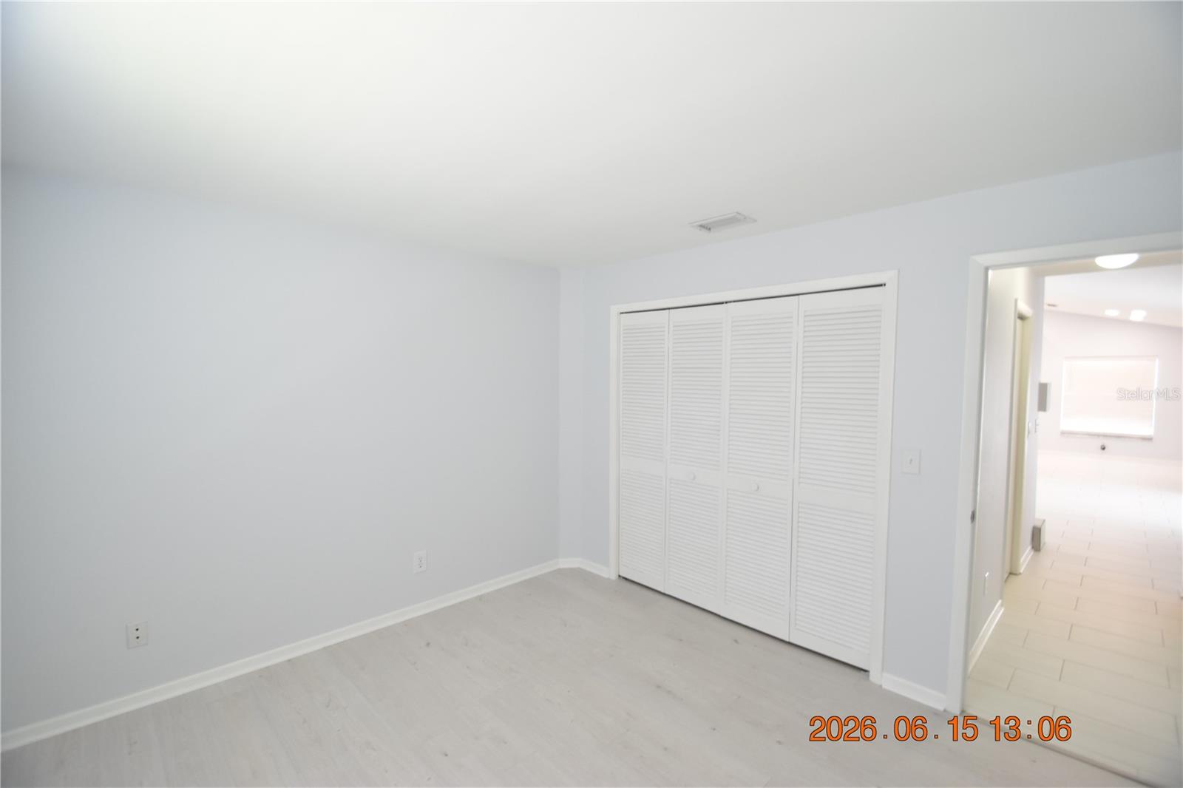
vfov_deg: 77.3
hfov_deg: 100.4
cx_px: 592
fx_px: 493
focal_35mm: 15
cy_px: 394
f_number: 3.5
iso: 800
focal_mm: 10
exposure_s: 1/60
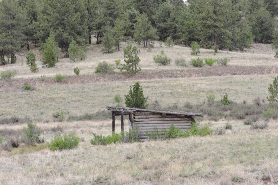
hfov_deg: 10.7
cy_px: 104
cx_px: 139
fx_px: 1490
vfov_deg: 7.1
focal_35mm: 193
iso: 100
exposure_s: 1/60
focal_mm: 33
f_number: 6.4
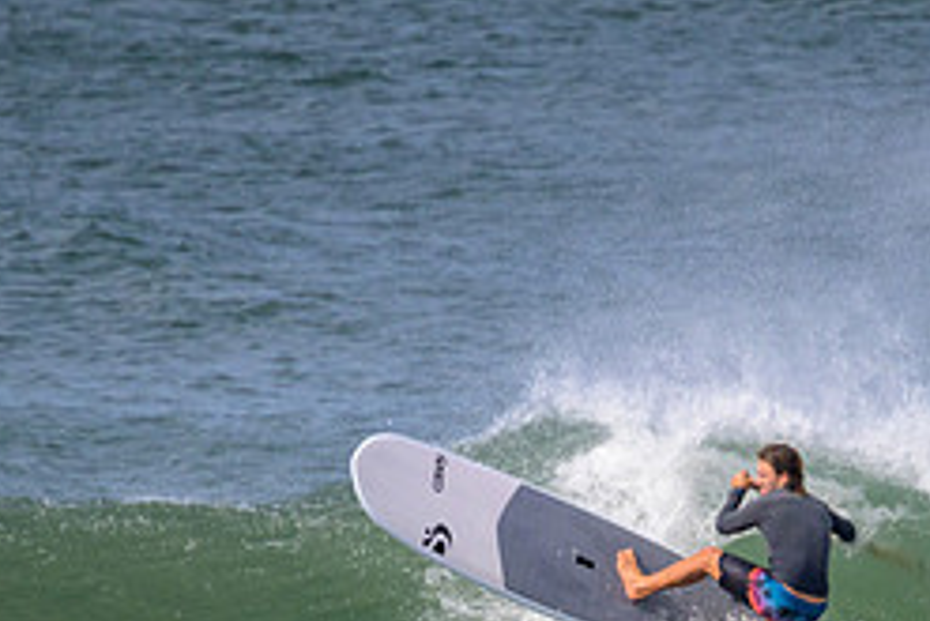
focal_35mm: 1882
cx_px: 761
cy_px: 694
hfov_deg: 1.1
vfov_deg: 0.7
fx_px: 48645
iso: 1000
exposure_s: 1/2000
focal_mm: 800
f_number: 11
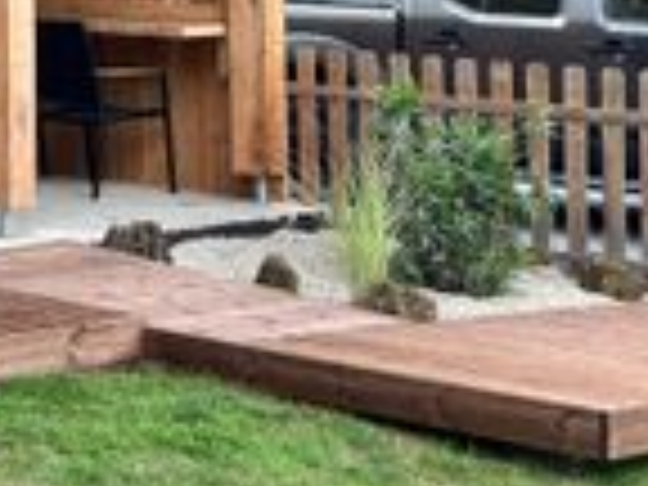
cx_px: -657
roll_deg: +0.3
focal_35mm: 108
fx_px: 2022
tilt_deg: +3.6
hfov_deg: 14.8
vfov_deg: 13.1
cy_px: -216
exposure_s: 1/413
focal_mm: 5.96
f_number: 1.6
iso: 50
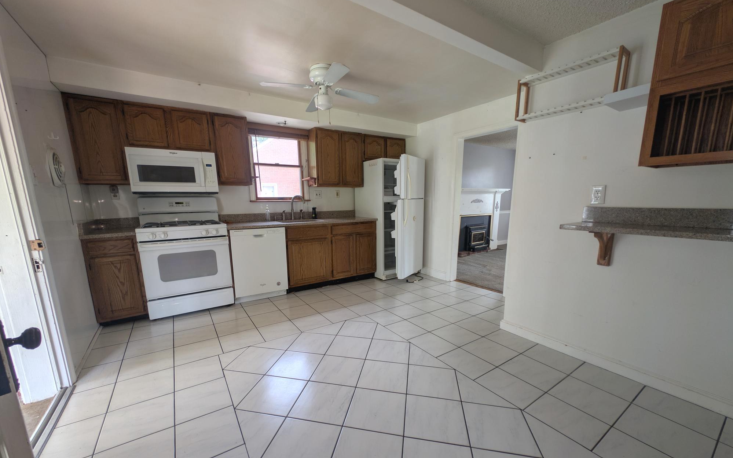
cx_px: 363
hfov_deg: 109.4
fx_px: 260
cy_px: 253
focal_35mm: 13
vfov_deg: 82.5
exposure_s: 1/60.6
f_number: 1.95
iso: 40
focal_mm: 2.23
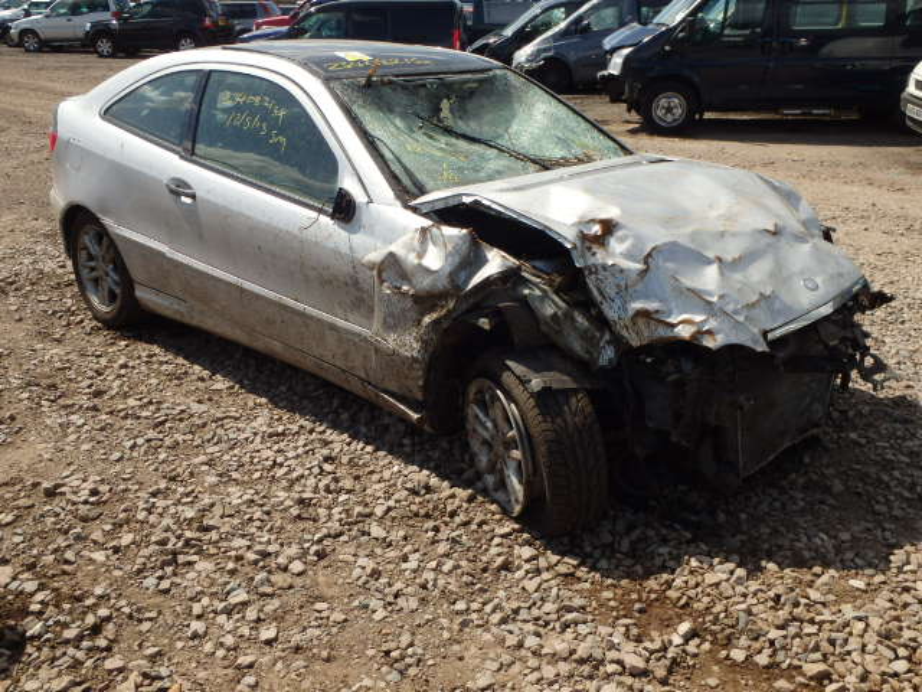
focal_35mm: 34
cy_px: 346
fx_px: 906
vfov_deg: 41.8
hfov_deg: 54.0
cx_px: 461
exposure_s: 1/125
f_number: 13
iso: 125
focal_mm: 6.1
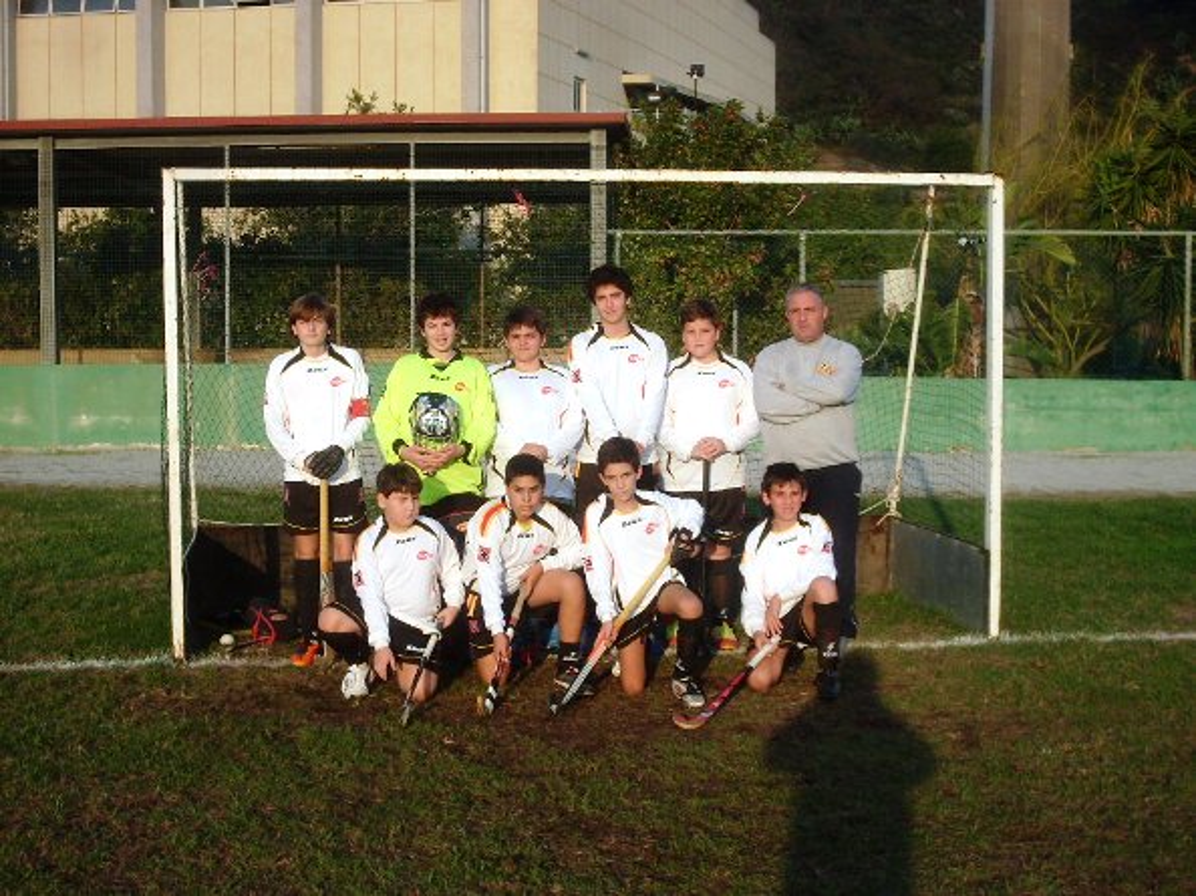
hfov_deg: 27.4
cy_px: 448
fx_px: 2452
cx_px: 598
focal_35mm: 71
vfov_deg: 20.7
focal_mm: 11.7
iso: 80
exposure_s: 1/750
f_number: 3.7
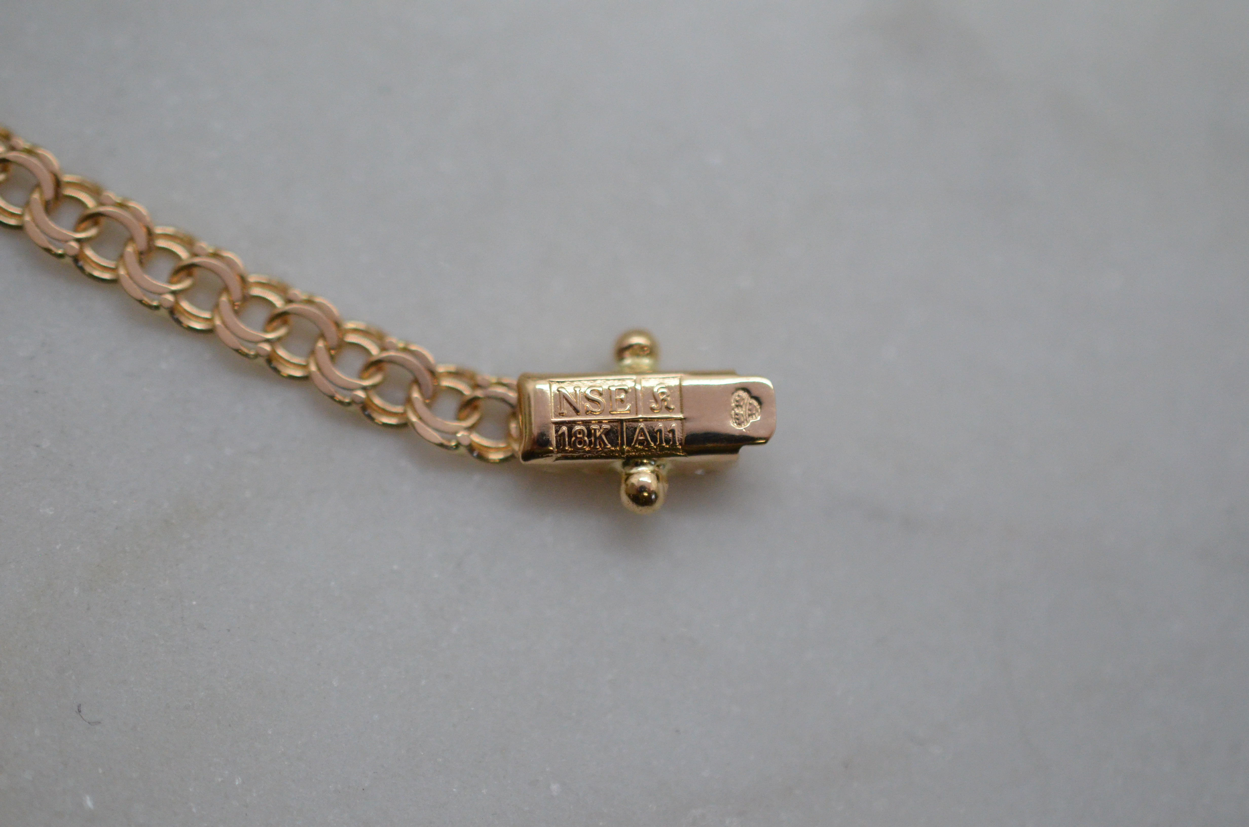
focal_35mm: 60
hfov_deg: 33.5
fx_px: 2077
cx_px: 624
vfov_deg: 22.5
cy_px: 414
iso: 2500
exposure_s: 1/2500
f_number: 4
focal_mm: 40
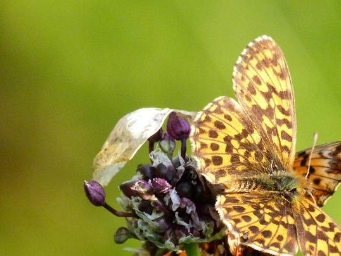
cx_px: 232
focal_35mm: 1203
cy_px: 158
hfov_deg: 1.6
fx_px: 11856
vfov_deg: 1.2
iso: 640
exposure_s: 1/250
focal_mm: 108
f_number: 5.2
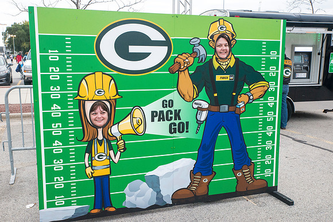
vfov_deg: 35.1
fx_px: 352
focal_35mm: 38
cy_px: 111
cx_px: 166
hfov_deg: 50.7
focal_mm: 38
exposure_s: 1/400
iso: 4000
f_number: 13
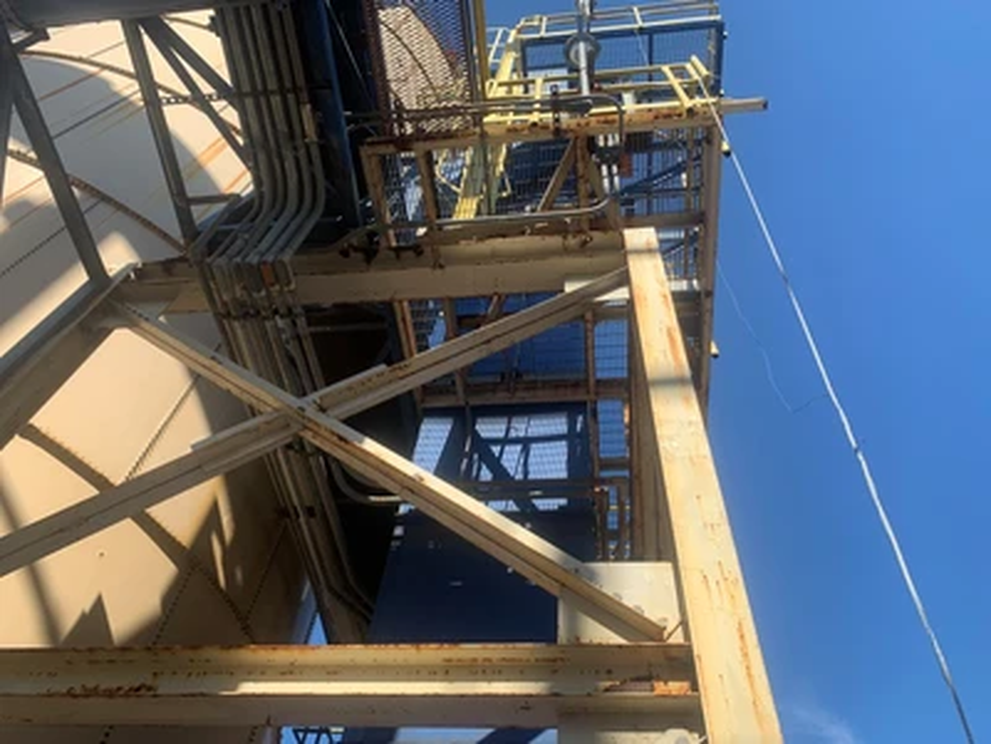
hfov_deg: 67.3
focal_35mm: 26
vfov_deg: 53.1
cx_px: 496
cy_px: 372
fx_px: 744
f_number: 1.8
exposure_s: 1/1368
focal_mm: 4.25
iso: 25
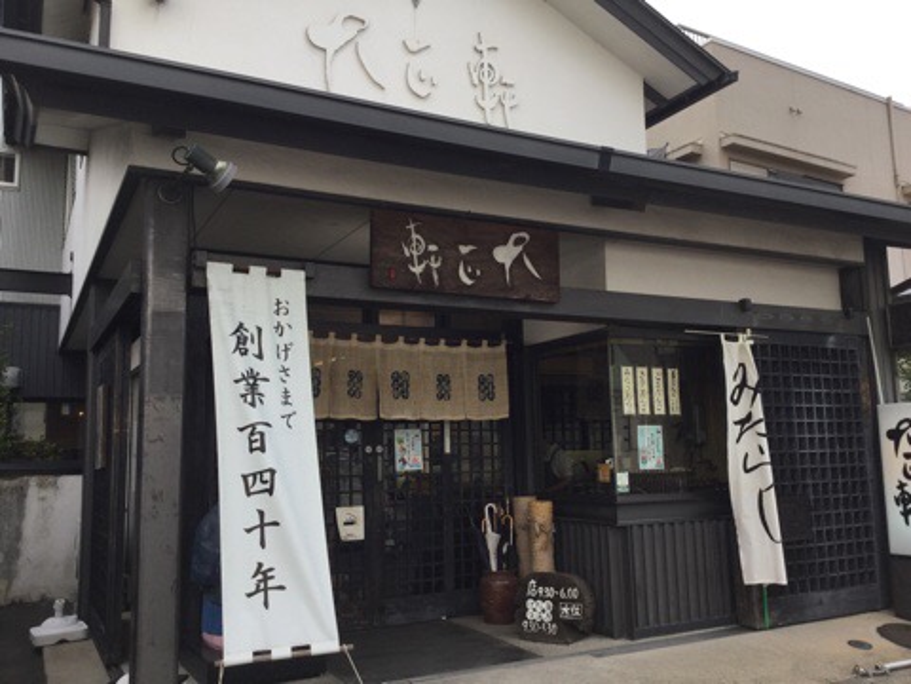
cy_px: 342
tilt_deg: +7.2
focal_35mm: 31
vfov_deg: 45.4
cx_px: 456
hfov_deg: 58.4
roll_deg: -0.8
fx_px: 816
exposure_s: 1/356
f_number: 2.4
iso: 25
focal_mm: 3.3
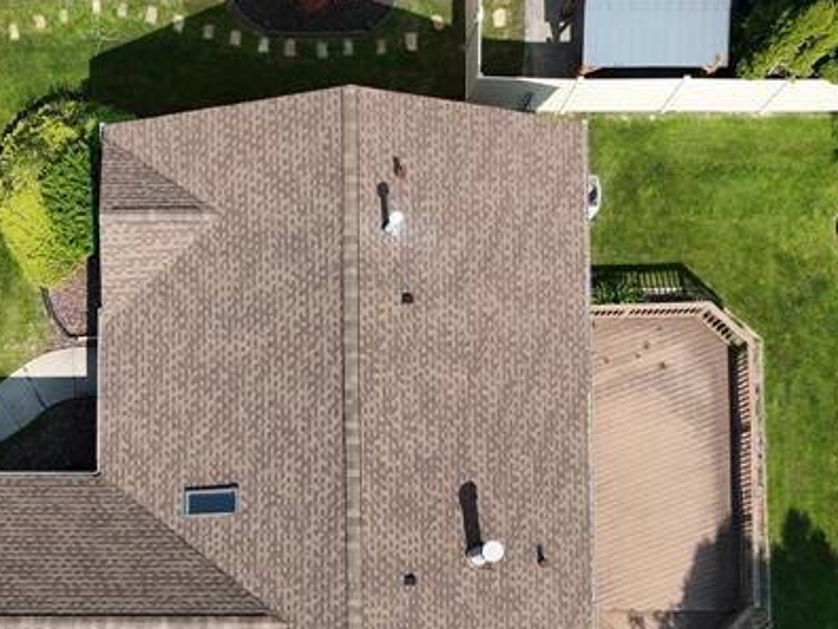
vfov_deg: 23.0
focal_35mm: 62
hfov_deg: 30.5
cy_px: 569
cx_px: 174
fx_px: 1501
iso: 200
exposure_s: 1/1600
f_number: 2.8
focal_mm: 12.29
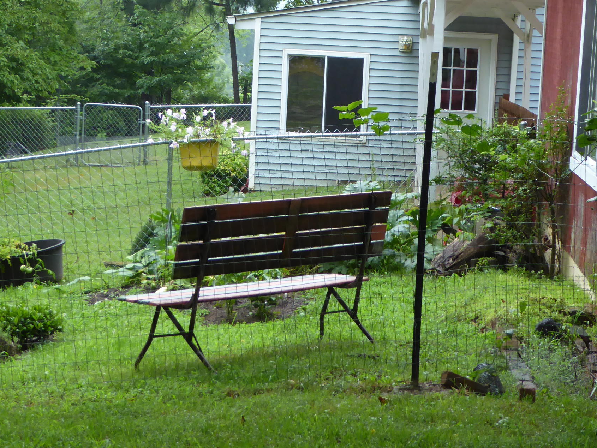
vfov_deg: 15.6
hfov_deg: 20.9
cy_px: 97
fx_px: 1622
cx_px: 334
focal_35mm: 94
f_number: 4.1
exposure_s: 1/60
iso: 200
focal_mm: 9
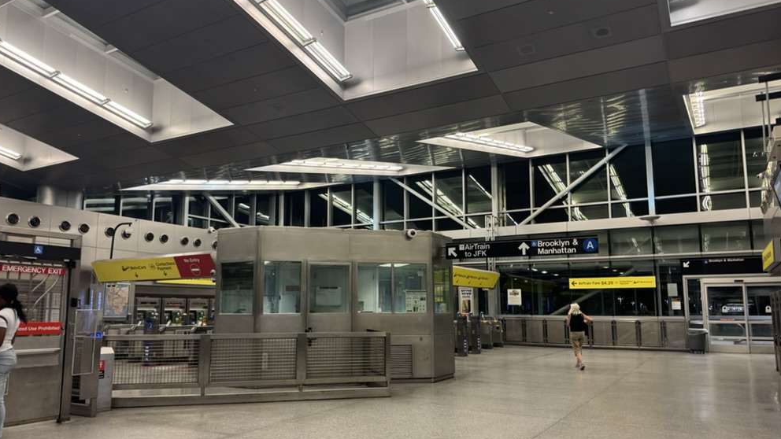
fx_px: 559
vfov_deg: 42.8
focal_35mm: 27
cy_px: 241
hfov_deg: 69.8
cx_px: 380
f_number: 1.78
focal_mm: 6.76
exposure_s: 1/60
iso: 200
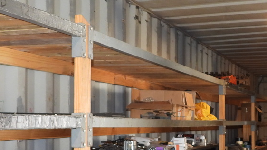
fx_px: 474
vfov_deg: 17.9
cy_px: 113
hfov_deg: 31.1
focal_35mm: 67
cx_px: 184
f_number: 2.8
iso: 200
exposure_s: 1/30
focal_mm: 4.3
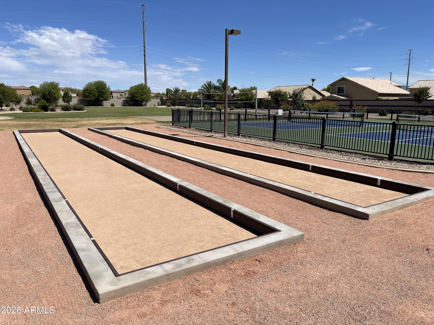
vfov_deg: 53.1
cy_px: 162
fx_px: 326
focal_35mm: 26
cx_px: 217
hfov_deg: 67.3
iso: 32
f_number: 1.6
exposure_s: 1/5917
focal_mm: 5.1
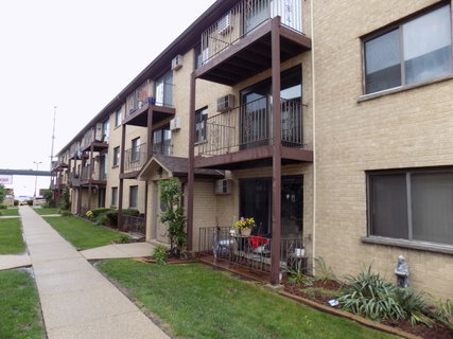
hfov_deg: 73.9
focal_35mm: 23
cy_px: 170
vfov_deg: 58.9
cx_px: 226
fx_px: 301
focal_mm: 4
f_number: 3.1
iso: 100
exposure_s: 1/30
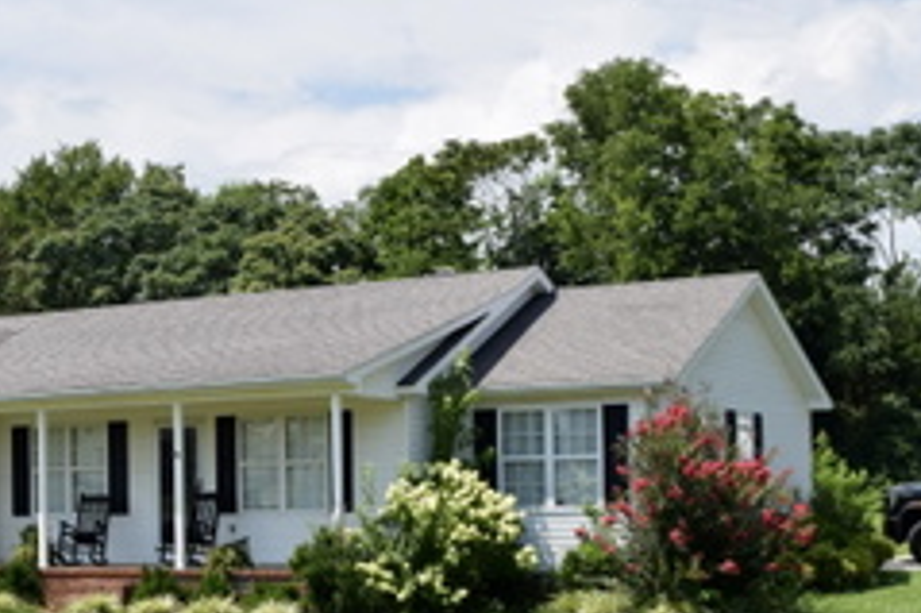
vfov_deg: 18.6
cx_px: 247
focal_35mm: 73
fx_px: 1862
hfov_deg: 27.5
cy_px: 465
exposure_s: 1/400
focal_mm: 29
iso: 200
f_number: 10
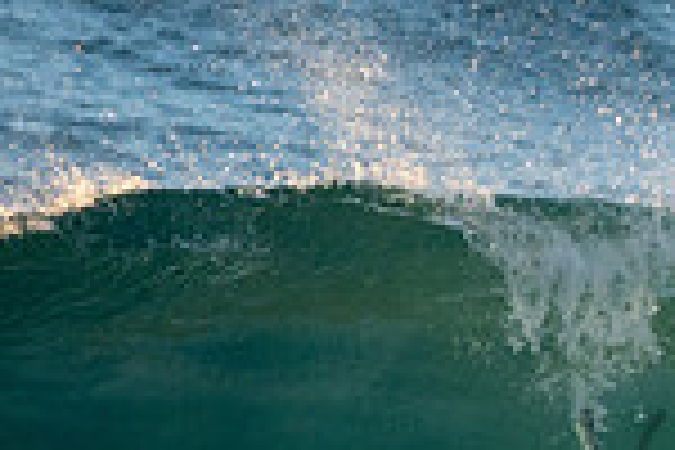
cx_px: 1044
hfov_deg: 0.7
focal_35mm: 2902
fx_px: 54408
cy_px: 439
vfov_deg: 0.5
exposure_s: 1/1000
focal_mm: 500
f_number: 5.6
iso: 720
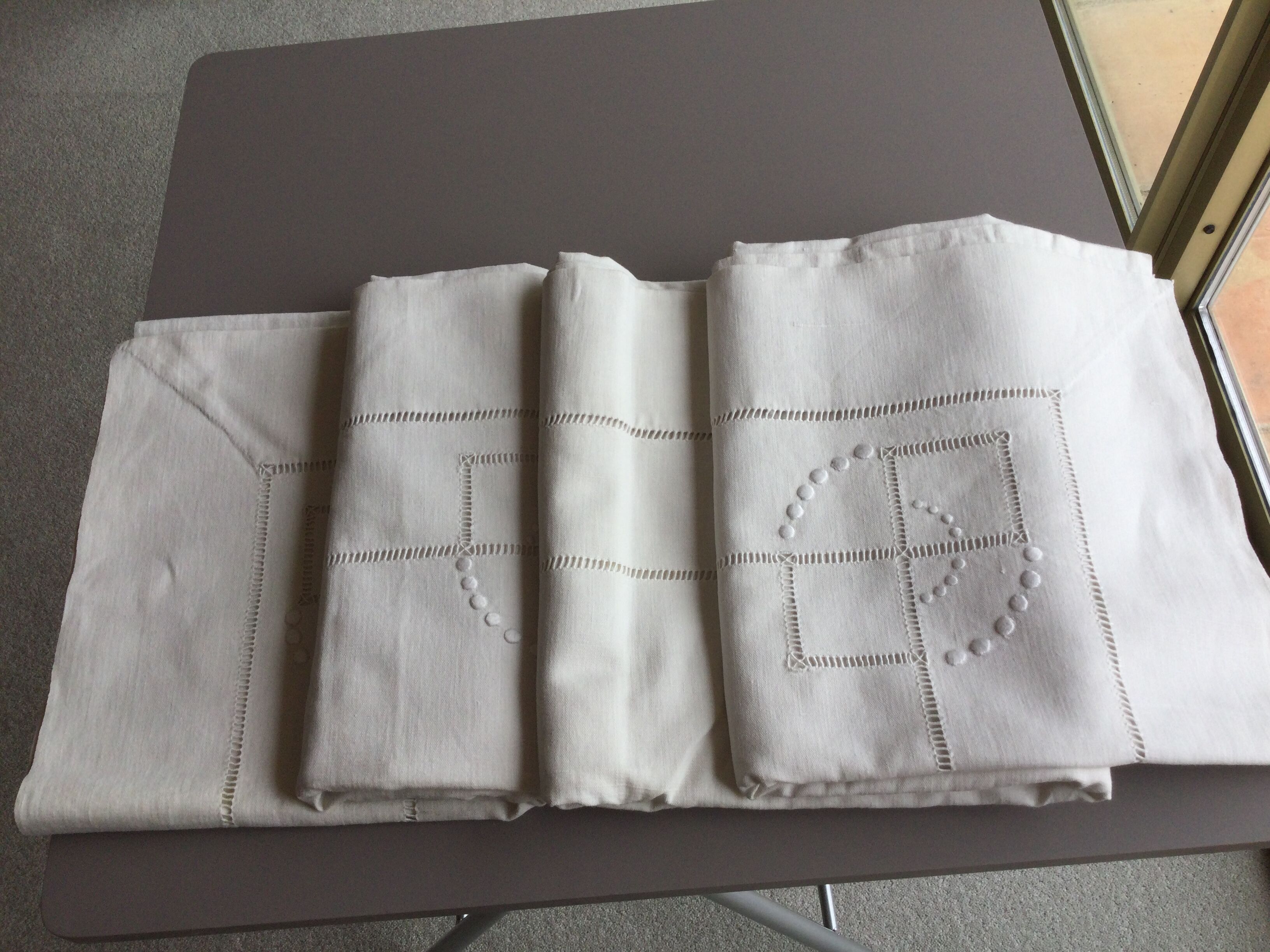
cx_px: 635
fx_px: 1137
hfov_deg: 58.4
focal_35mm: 31
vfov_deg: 45.4
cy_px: 476
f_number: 2.4
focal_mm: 3.3
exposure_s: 1/367
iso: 25
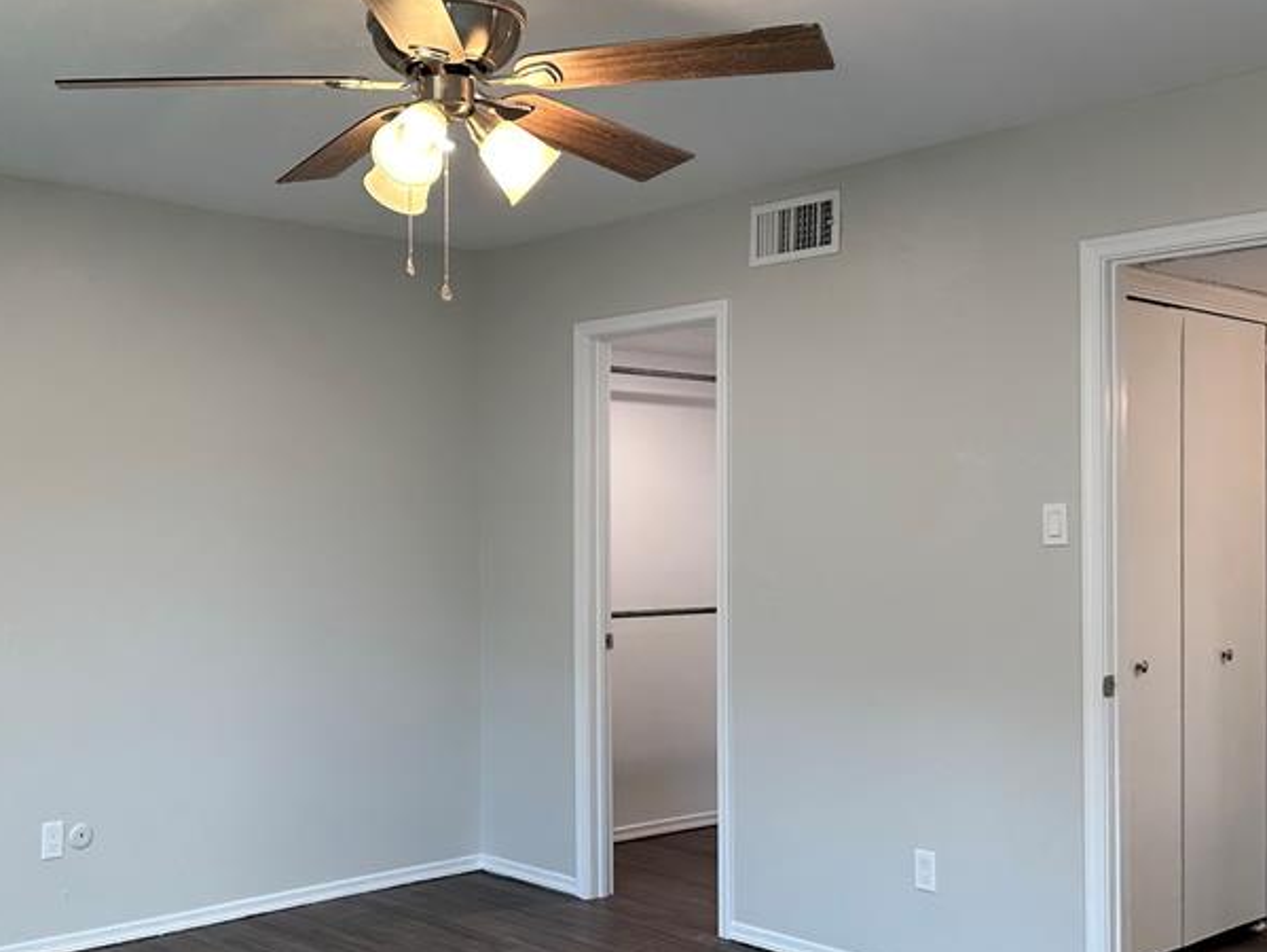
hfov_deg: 45.3
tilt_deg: -1.8
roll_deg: +0.0
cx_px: 461
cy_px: 520
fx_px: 1502
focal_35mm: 41
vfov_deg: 35.1
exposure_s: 1/120
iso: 100
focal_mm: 6.86
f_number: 1.78
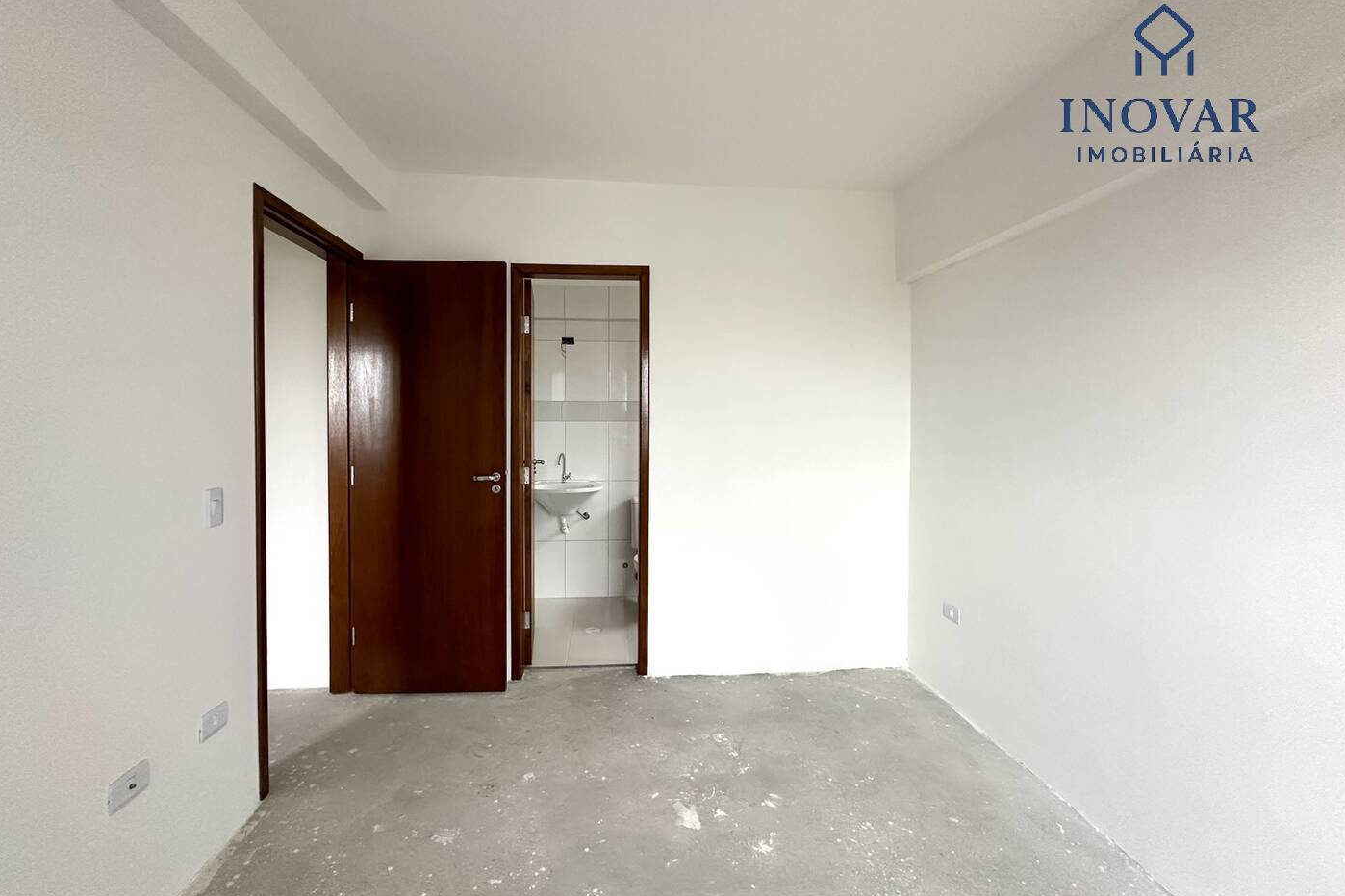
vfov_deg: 77.3
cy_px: 425
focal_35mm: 15
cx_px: 655
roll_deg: -0.5
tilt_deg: -0.7
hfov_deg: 100.4
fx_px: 560
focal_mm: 2.22
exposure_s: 1/99
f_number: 2.2
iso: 250
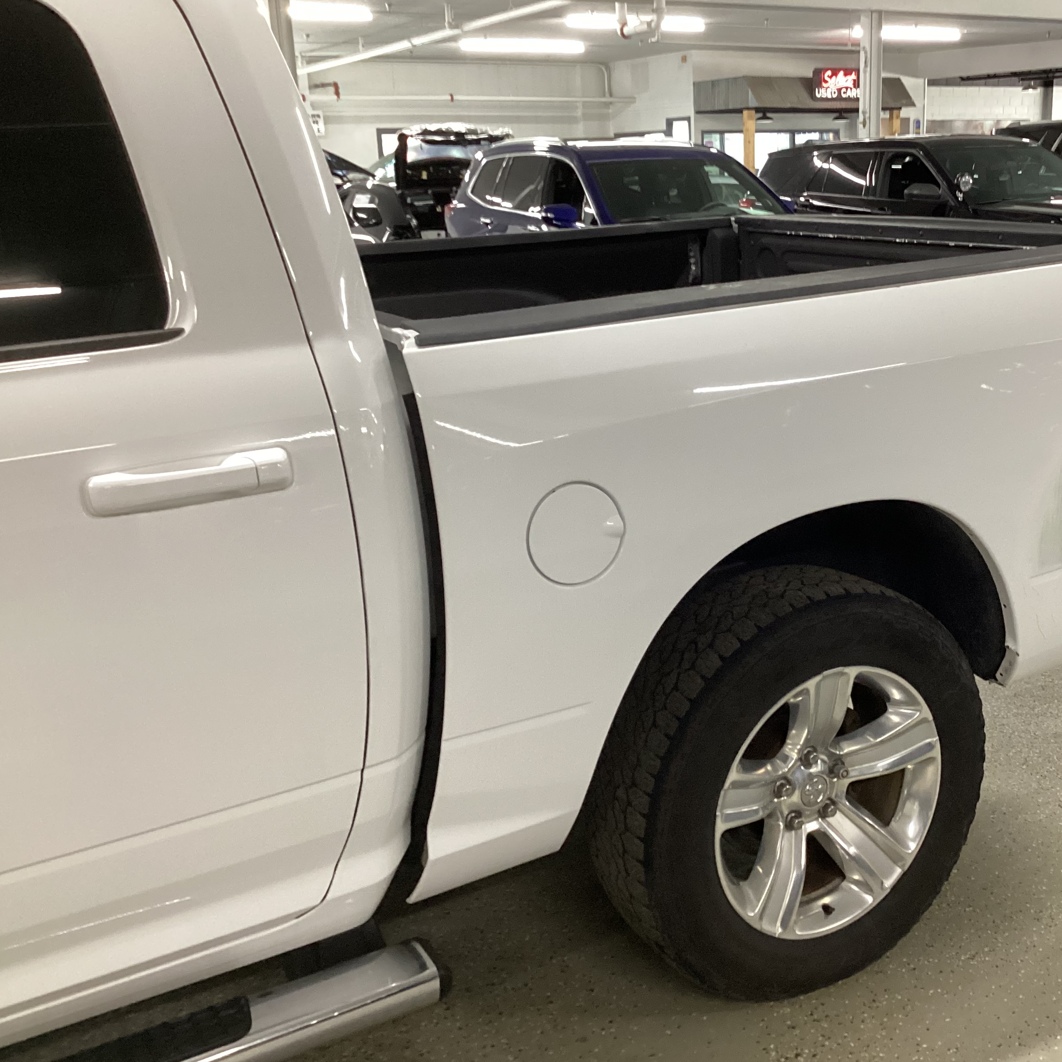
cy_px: 528
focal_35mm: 37
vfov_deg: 44.9
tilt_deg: -17.5
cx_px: 705
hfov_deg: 44.3
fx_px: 1284
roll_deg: +1.4
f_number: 2.4
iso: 320
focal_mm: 3.3
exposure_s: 1/50
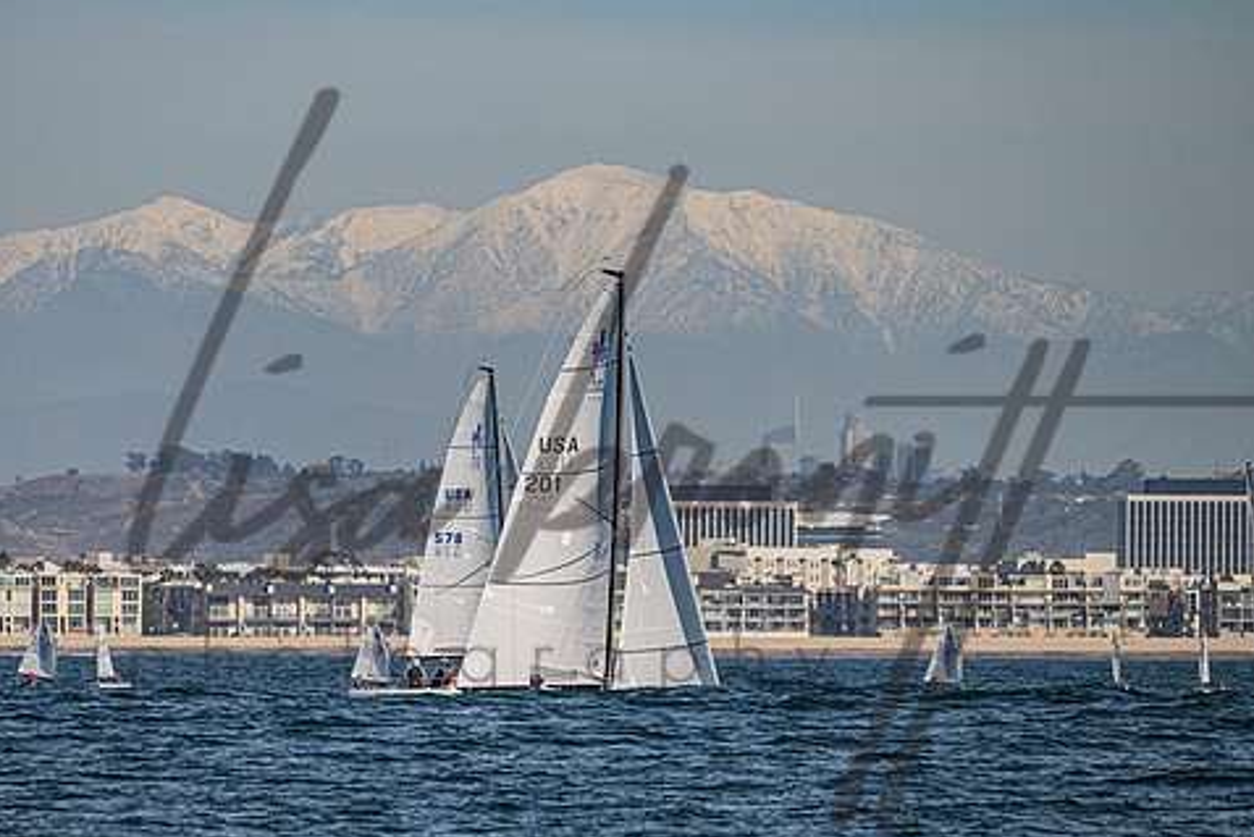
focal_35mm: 450
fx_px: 15679
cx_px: 487
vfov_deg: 3.1
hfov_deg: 4.6
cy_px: 492
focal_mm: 270
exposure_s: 1/3200
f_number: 5.6
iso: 320
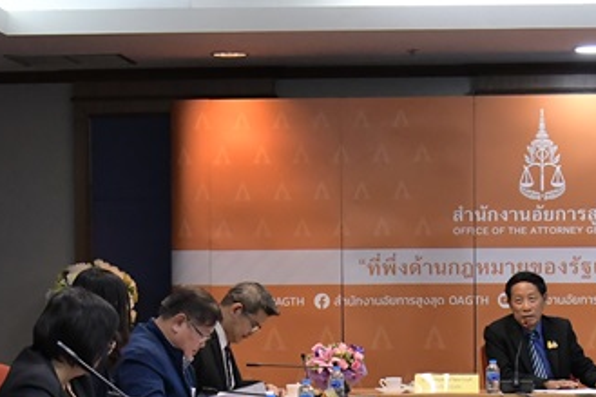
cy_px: 257
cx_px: 395
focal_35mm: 113
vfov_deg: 12.1
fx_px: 1870
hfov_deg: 18.1
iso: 2500
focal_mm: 31
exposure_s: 1/125
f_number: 5.6
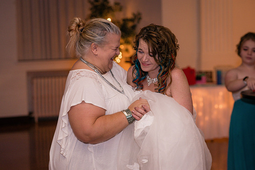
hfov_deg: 23.9
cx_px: 128
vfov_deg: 16.1
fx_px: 602
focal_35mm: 85
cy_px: 85
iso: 640
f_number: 3.2
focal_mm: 85
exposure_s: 1/125
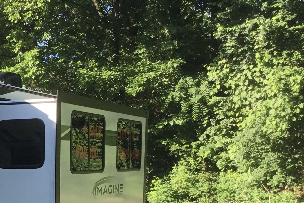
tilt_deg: -7.3
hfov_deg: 24.4
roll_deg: +1.6
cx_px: -50
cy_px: 234
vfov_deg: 17.2
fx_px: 642
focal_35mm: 76
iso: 25
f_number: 2.4
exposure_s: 1/365
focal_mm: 3.3
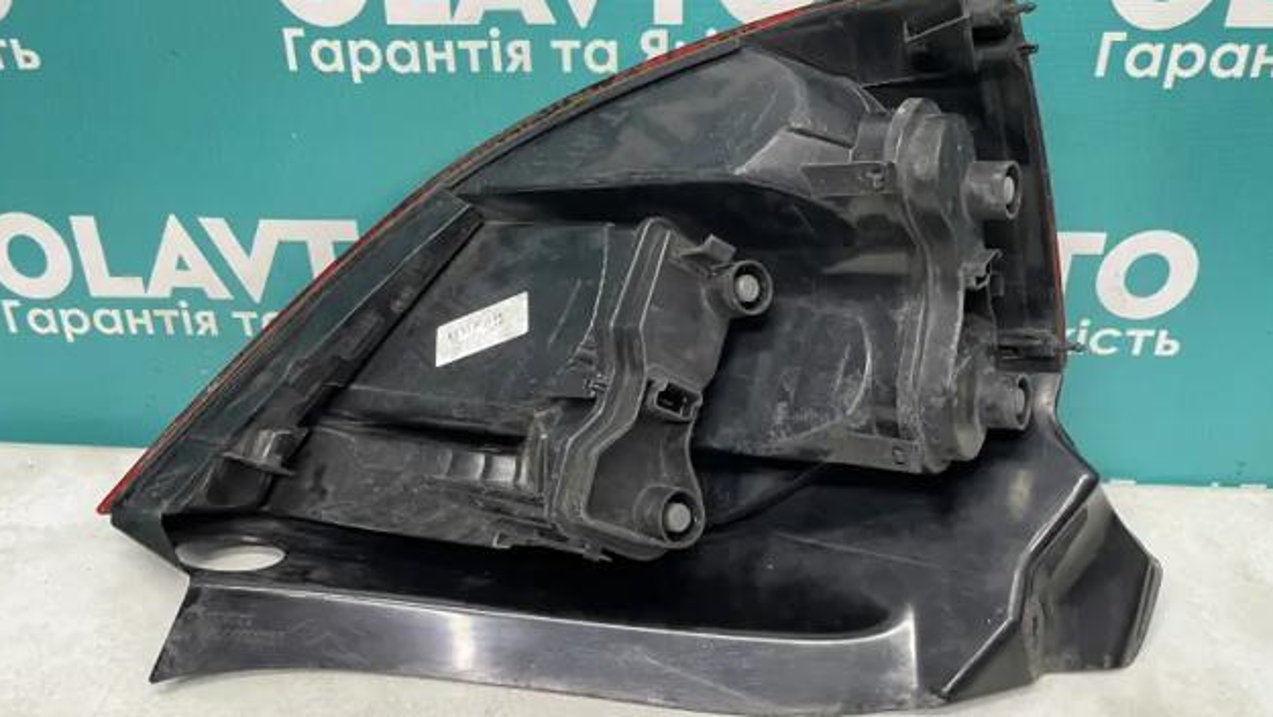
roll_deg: +2.2
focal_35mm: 29
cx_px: 631
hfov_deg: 66.0
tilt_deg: -25.9
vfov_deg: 40.0
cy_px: 277
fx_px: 979
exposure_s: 1/50
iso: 100
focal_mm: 4.2
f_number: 1.6
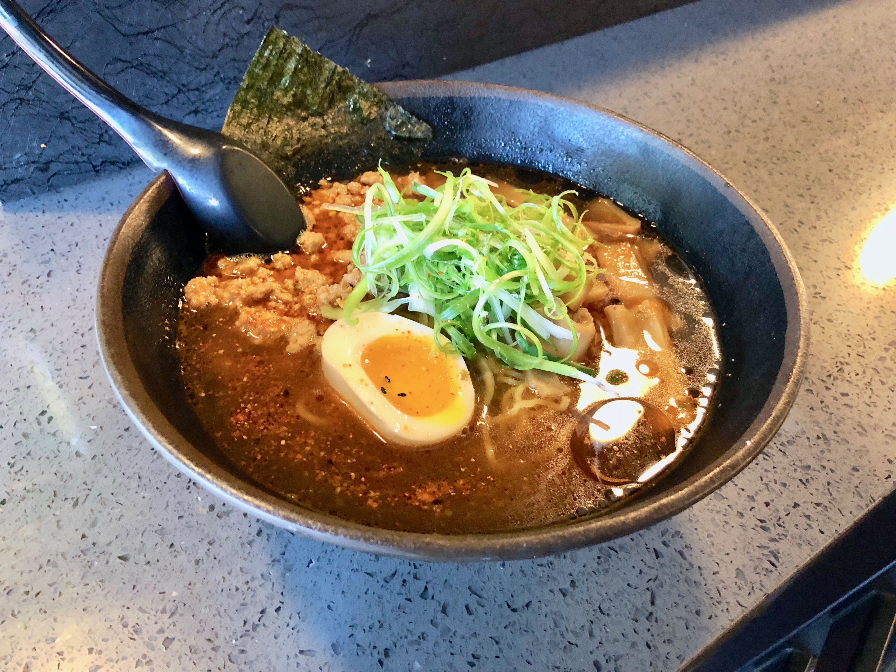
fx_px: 725
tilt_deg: -43.8
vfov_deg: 49.7
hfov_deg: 63.4
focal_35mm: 28
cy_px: 336
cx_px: 448
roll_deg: -2.3
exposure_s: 1/4
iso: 100
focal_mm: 4
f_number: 1.8
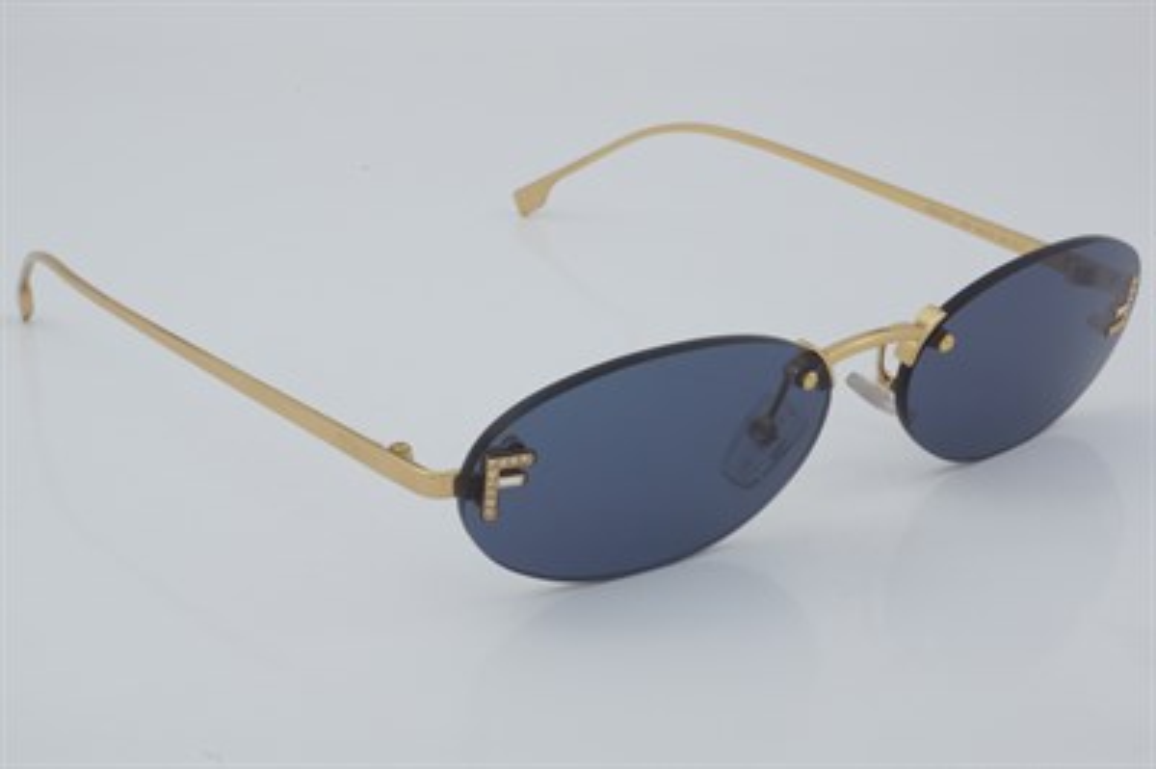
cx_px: 578
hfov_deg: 27.0
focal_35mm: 75
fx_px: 2406
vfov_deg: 18.2
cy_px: 384
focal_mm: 50
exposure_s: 1/3
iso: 100
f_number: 32
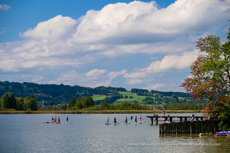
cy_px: 76
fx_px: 798
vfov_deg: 11.0
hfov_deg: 16.4
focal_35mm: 125
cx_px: 115
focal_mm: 125
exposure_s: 1/500
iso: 200
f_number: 5.6
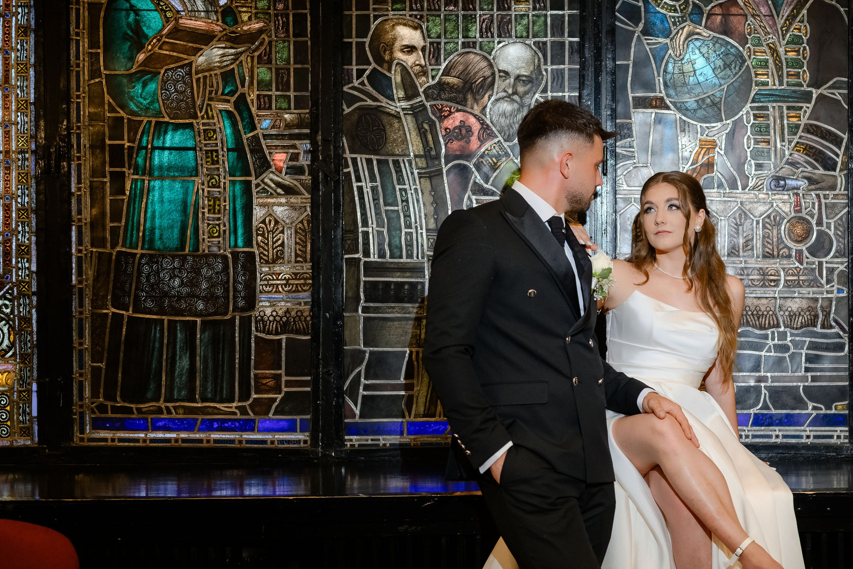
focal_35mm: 54
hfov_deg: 36.2
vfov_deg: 24.8
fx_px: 1279
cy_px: 422
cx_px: 618
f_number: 2.5
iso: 800
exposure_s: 1/320
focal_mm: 35
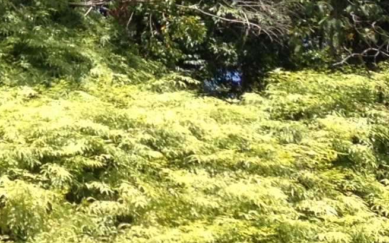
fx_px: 1961
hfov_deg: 10.4
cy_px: -303
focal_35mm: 185
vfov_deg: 6.8
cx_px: -404
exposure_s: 1/756
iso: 50
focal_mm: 4.28
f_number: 2.4
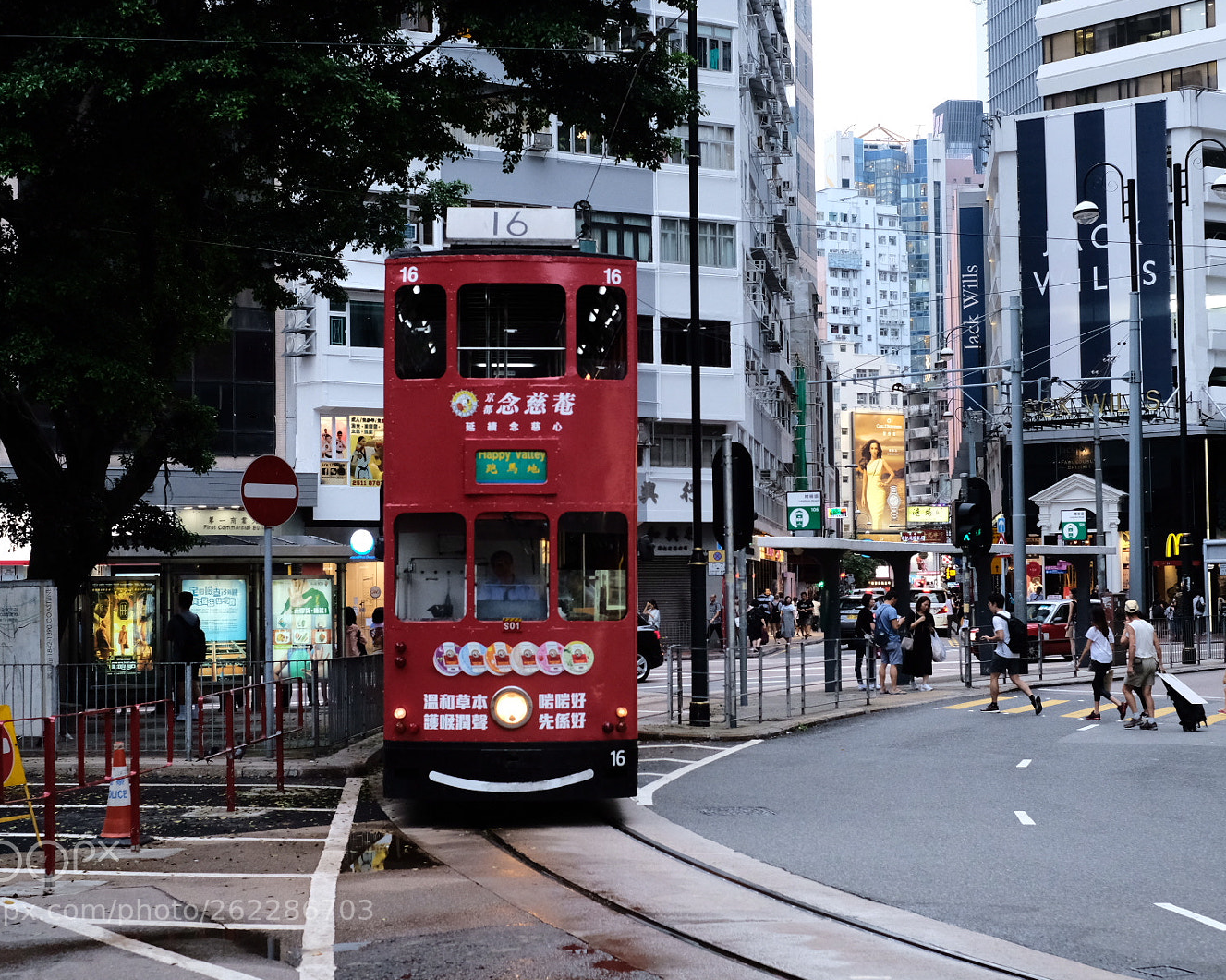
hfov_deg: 31.5
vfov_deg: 25.4
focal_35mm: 60
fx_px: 2177
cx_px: 629
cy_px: 490
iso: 2500
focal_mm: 35
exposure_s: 1/250
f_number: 4.5
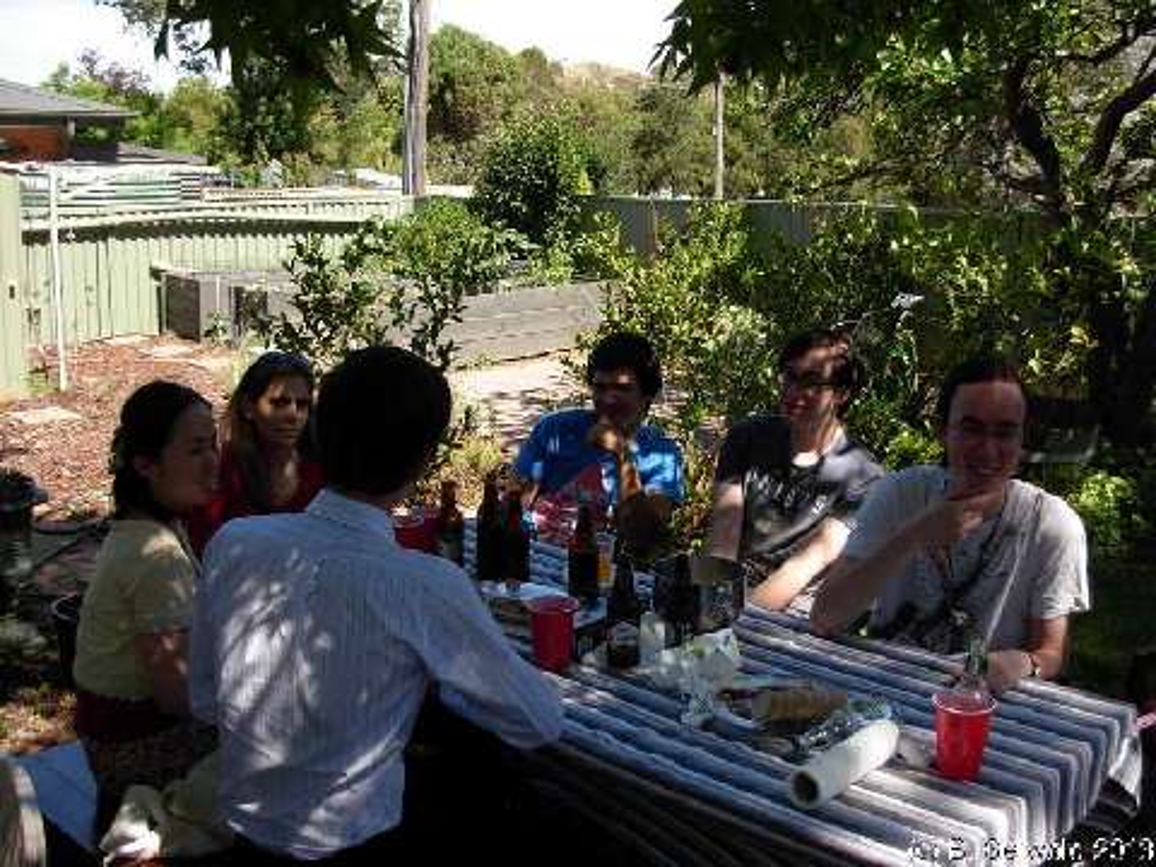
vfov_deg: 37.7
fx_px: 1269
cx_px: 578
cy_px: 434
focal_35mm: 38
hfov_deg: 49.0
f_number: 2.9
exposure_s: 1/558
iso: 79
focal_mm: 6.3
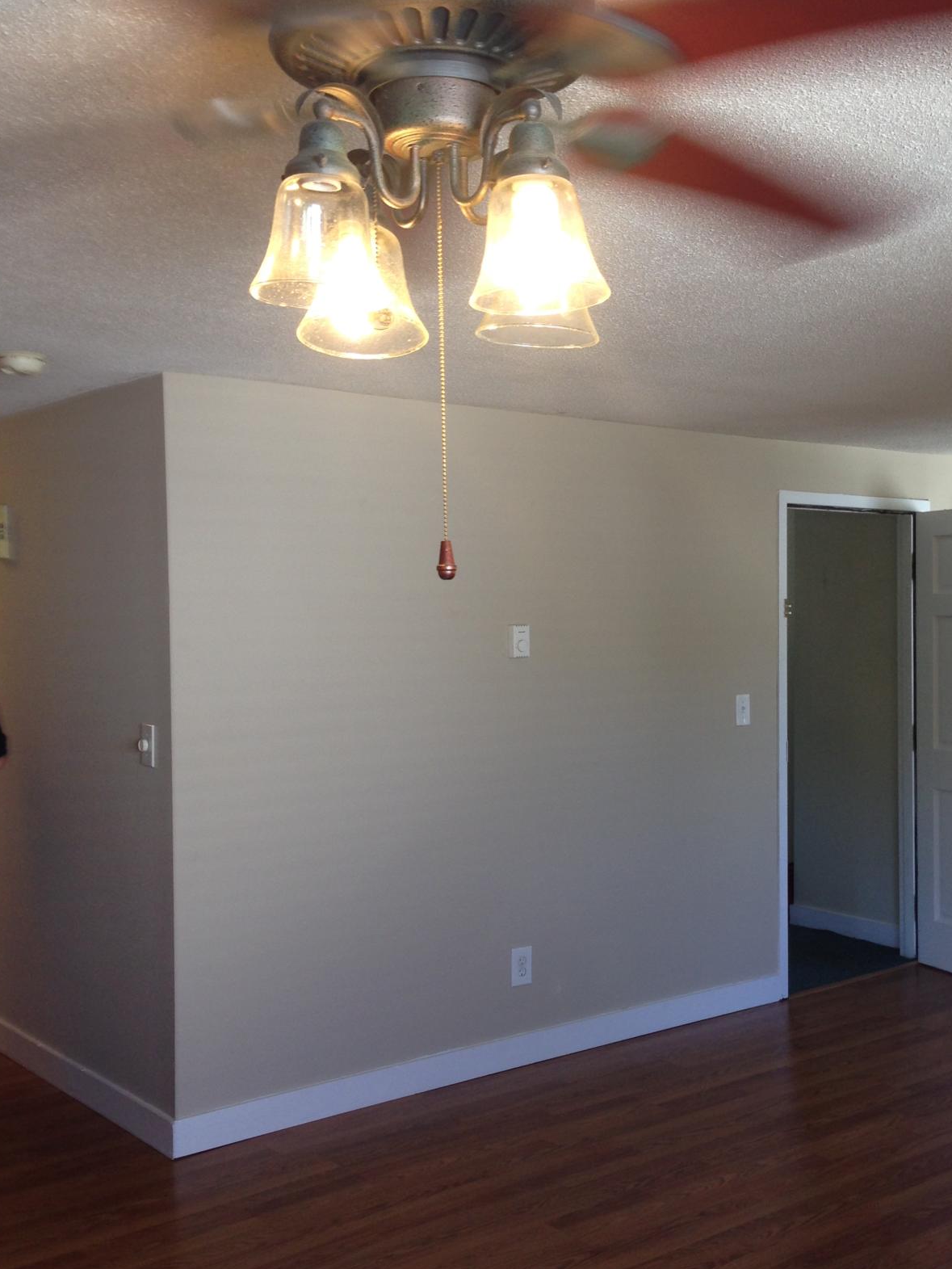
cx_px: 595
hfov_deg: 34.2
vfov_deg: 44.8
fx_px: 1539
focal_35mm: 42
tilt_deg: +1.0
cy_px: 664
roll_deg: -0.3
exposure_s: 1/30
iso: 50
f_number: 2.4
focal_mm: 4.12
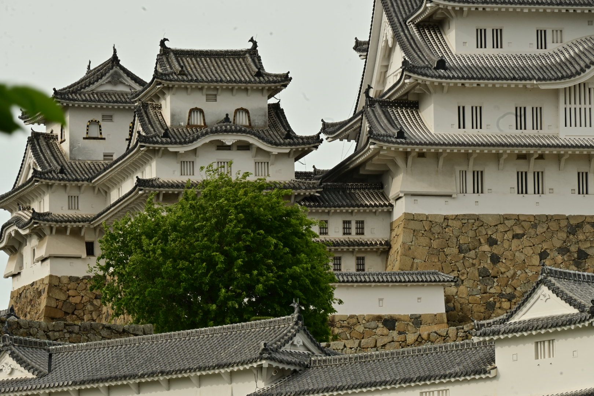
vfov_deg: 4.7
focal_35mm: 292
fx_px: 4826
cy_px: 198
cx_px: 297
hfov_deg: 7.0
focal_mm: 195
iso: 100
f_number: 22
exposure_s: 1/40
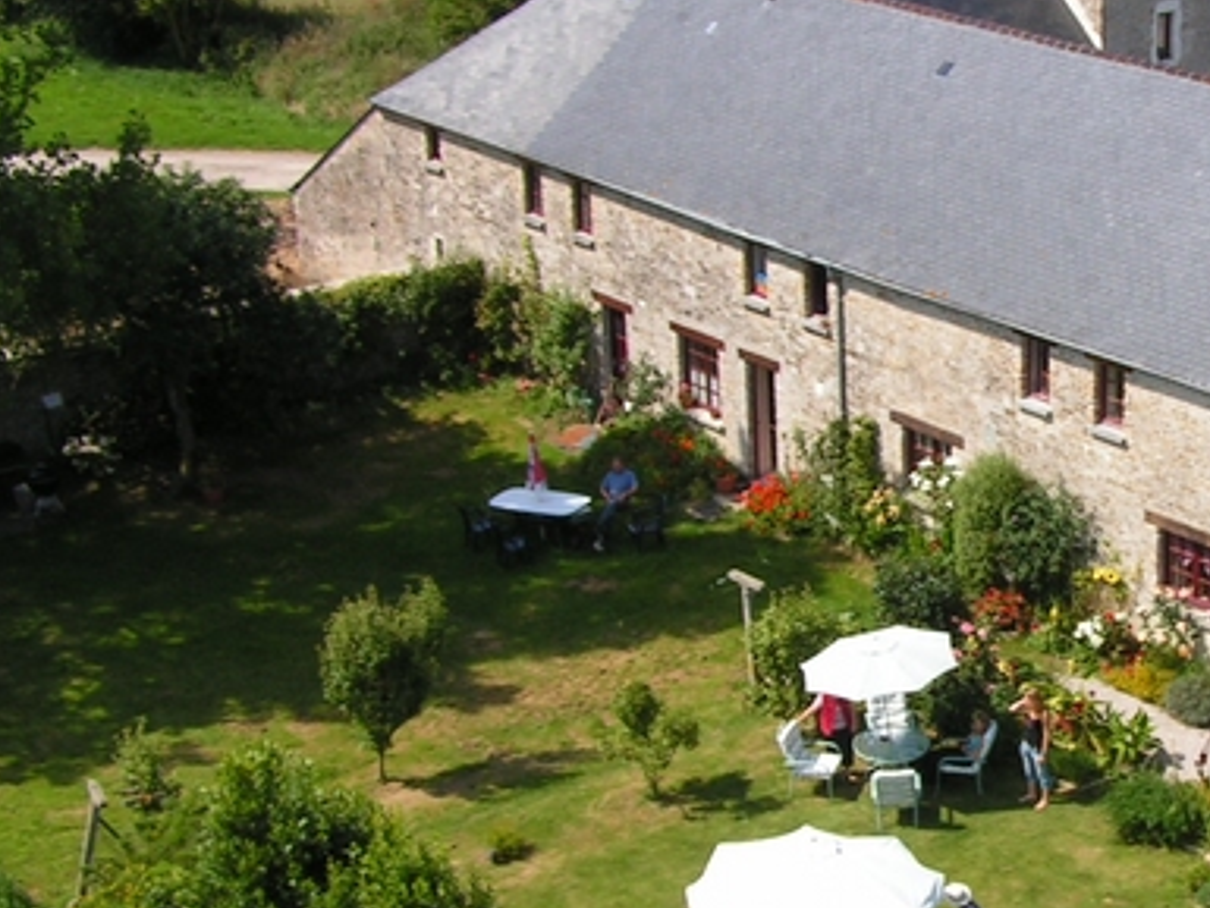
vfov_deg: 18.7
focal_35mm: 79
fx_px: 2762
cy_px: 506
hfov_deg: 23.5
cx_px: 1251
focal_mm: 6.3
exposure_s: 1/250
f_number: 5.6
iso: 50
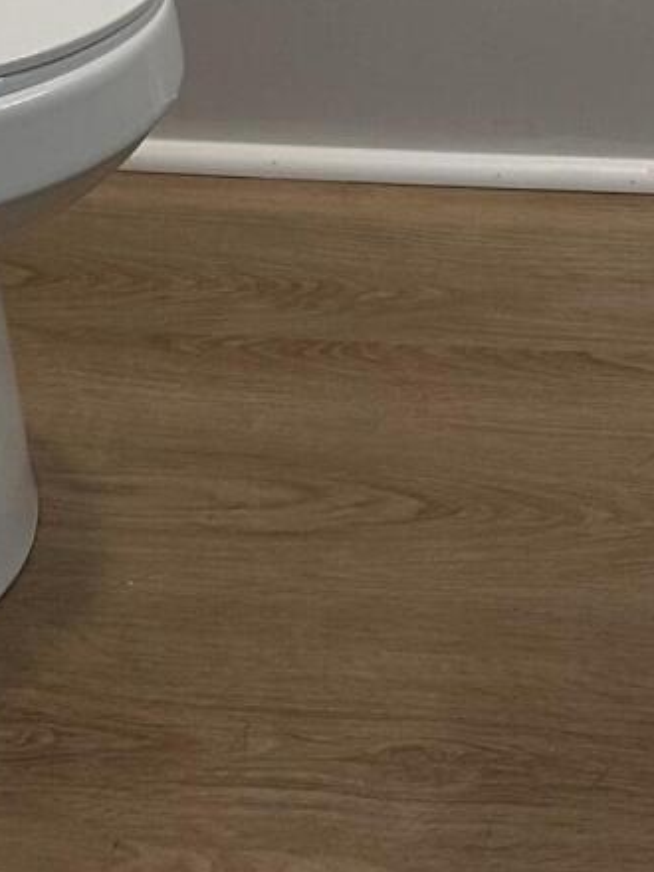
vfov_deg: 14.5
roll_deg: -2.2
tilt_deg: -11.8
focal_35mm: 109
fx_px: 2746
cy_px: -945
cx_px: 256
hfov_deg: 13.6
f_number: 1.78
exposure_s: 1/120
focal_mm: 6.86
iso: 125
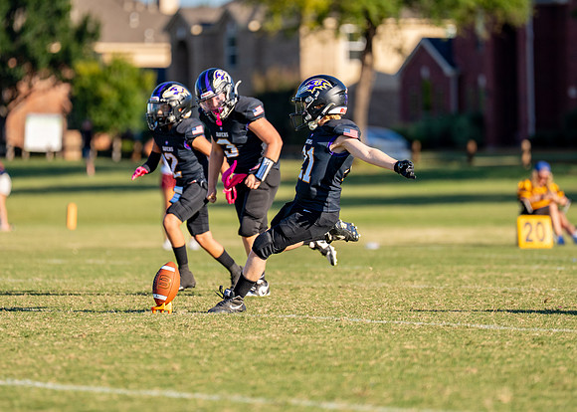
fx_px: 5164
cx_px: 279
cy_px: 167
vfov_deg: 4.6
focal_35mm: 315
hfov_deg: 6.4
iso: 160
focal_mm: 200
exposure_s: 1/2500
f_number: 2.8
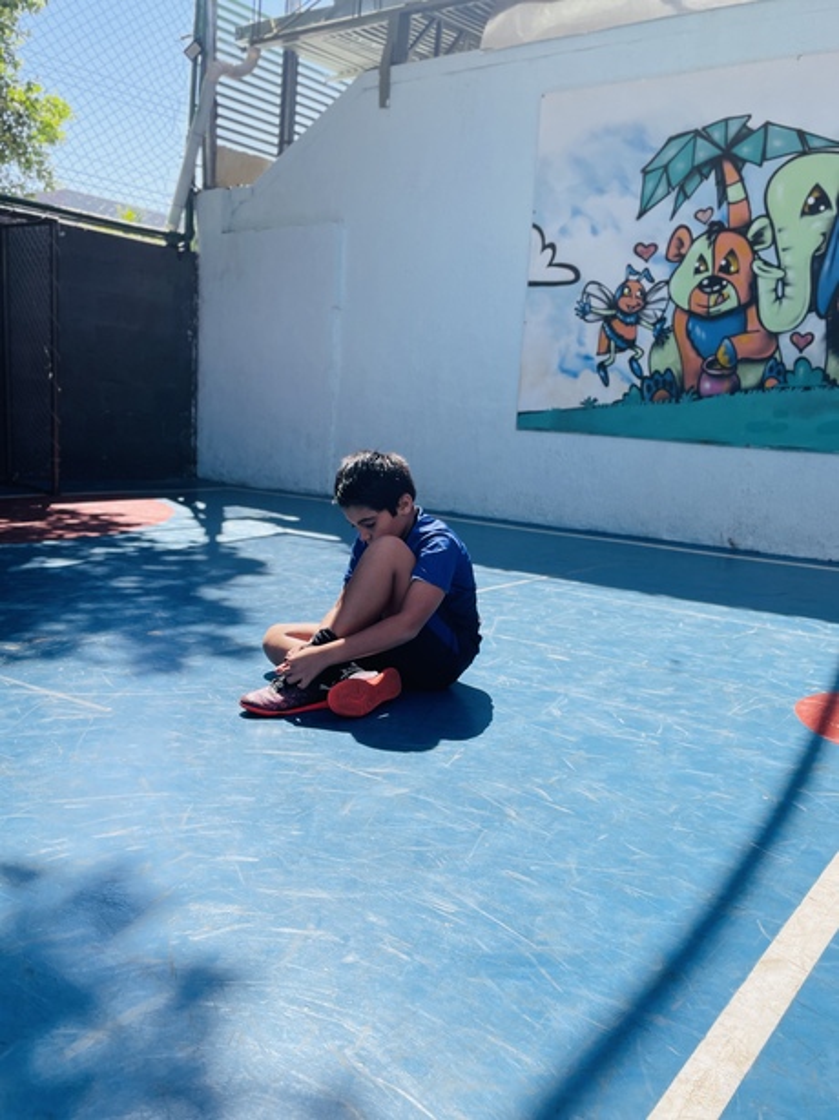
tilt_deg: -10.7
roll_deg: -0.2
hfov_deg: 53.0
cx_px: 420
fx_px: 841
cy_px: 560
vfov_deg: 67.3
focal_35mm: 26
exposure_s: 1/749
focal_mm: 4.2
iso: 50
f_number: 1.6
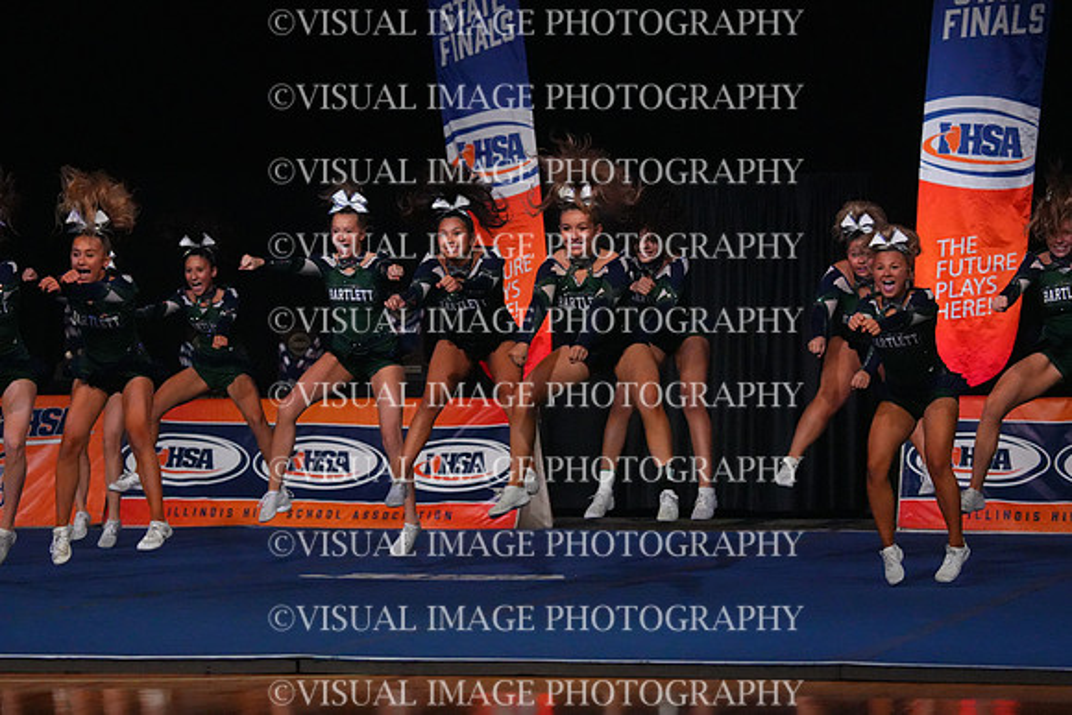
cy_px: 358
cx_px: 536
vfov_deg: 8.1
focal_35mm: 170
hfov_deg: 12.1
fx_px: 5063
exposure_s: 1/1250
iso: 16000
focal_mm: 170
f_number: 5.6
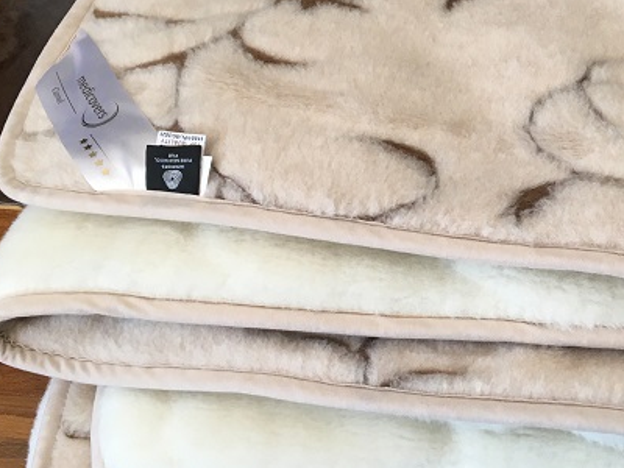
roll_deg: +3.1
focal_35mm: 58
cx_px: 427
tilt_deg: -43.2
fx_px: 1046
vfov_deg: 25.2
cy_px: 178
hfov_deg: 32.9
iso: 50
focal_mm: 4.15
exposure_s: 1/33
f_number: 2.2
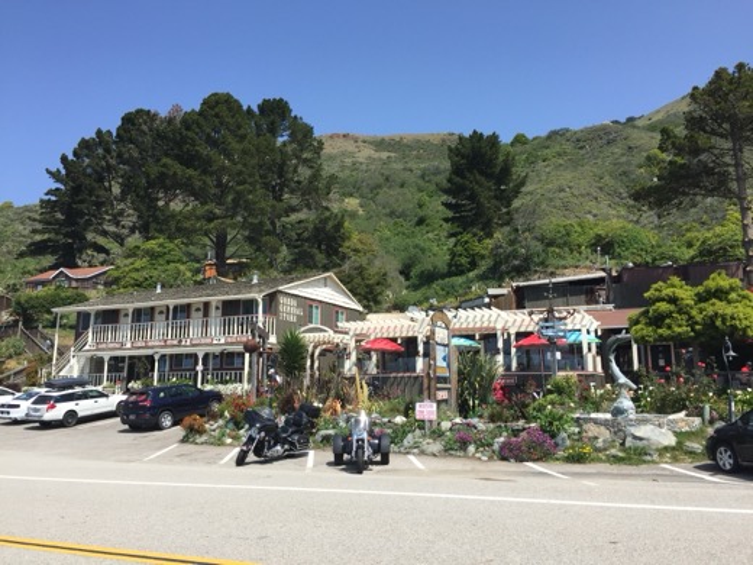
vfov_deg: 48.2
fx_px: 631
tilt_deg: +10.3
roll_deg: -1.2
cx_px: 376
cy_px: 282
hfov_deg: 61.7
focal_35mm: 29
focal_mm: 4.15
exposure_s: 1/1582
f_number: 2.2
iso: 32
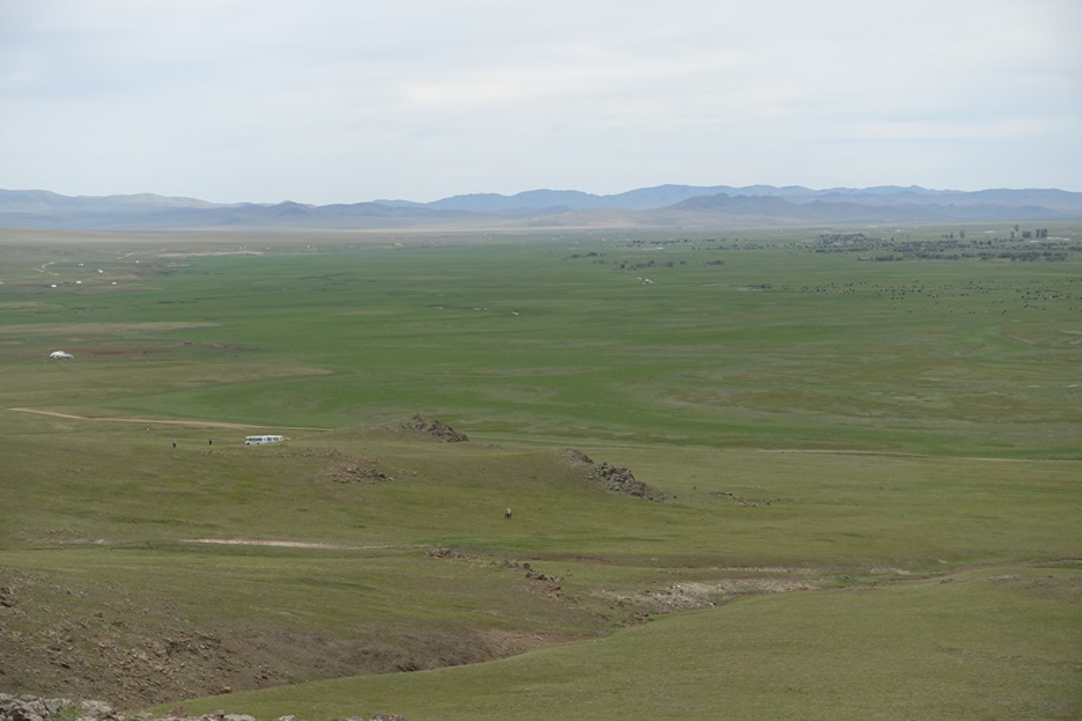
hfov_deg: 28.8
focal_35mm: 70
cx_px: 541
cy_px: 360
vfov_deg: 19.4
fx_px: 2103
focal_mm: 25.7
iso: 125
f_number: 5.6
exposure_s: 1/400
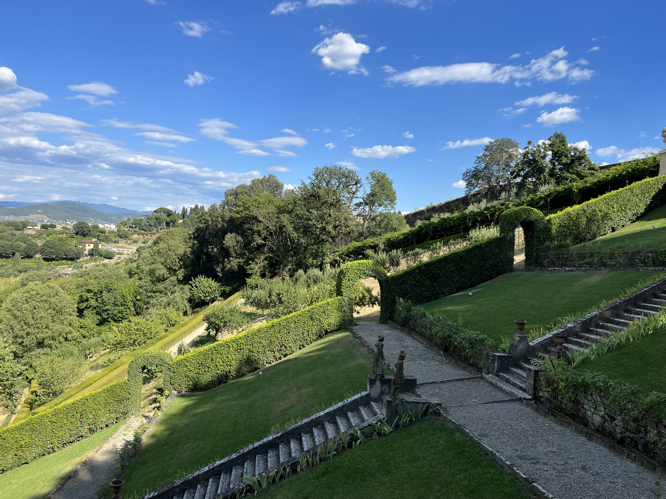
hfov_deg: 67.3
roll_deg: -3.5
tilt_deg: -0.2
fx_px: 500
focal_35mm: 26
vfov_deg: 53.1
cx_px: 333
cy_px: 250
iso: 50
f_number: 1.6
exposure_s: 1/2755
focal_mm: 5.1
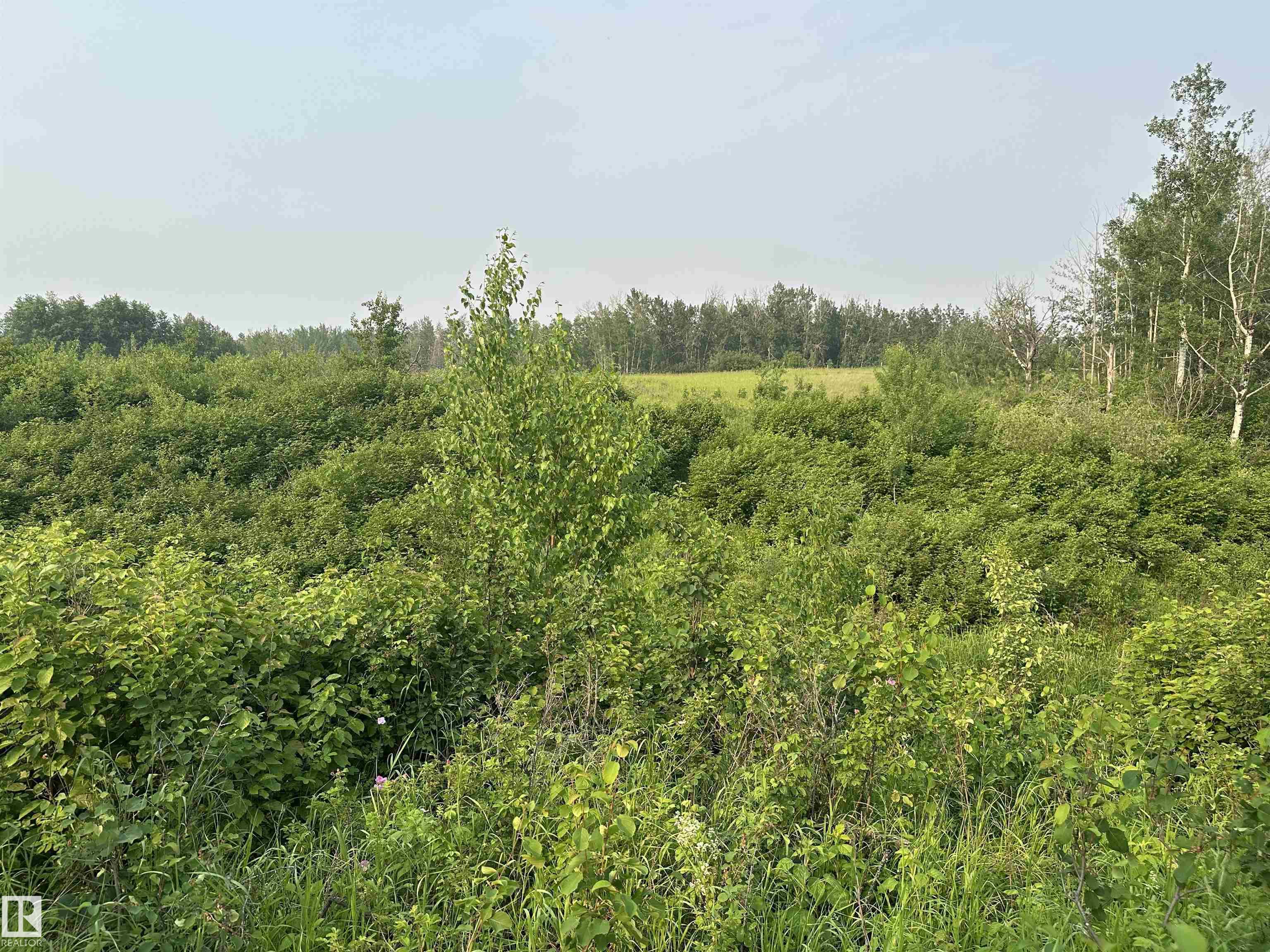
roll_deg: +0.4
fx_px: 881
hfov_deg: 71.6
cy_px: 476
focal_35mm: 24
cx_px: 635
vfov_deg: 56.8
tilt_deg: -4.8
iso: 80
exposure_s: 1/2299
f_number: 1.78
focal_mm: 6.86
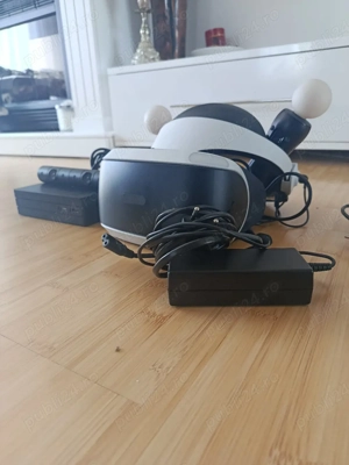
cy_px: 232
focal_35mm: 24
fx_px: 323
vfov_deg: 71.6
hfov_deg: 56.8
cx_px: 174
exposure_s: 1/100
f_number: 1.7
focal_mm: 5.24
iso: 348
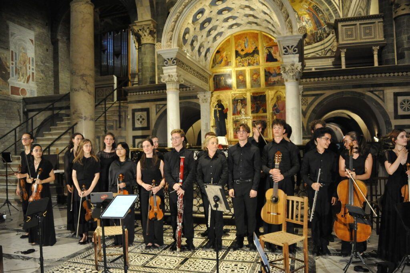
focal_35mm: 28
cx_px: 205
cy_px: 136
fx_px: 319
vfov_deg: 46.3
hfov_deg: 65.5
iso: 5000
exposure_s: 1/60
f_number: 4
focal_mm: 28
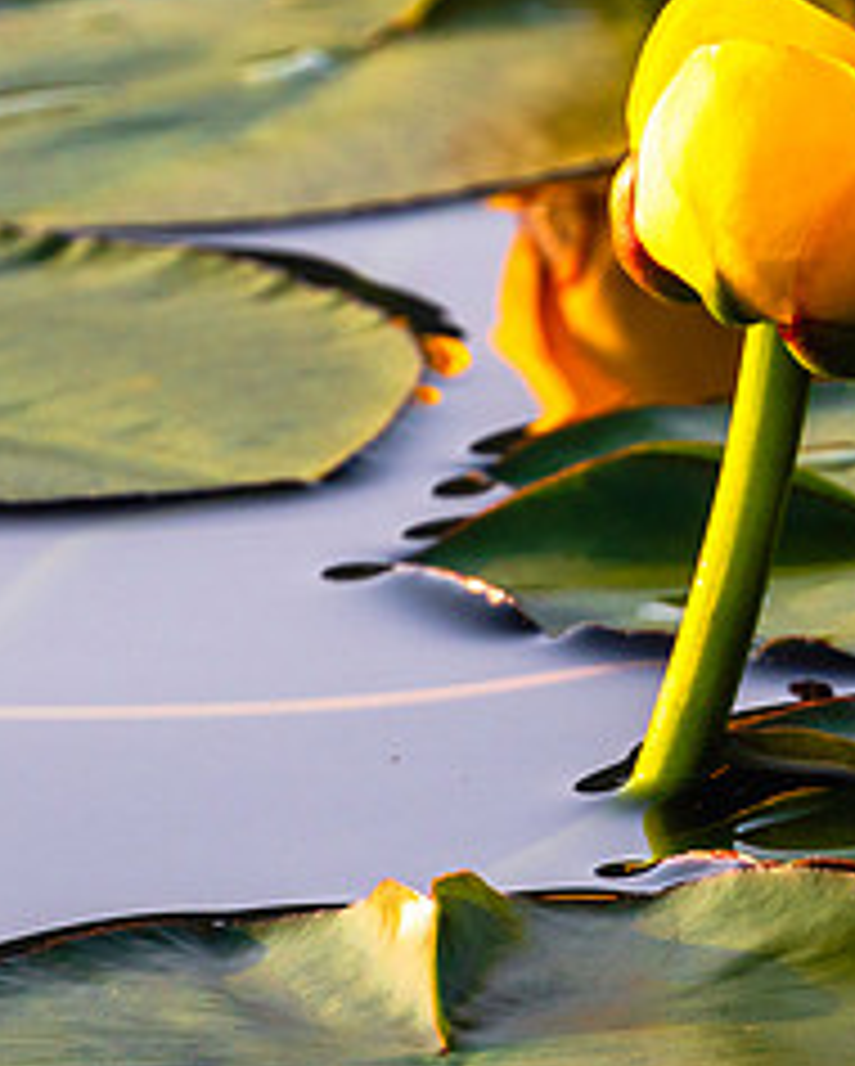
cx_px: 738
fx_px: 27389
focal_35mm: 867
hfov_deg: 1.8
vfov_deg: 2.2
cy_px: 160
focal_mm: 210
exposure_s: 1/160
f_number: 13
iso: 400
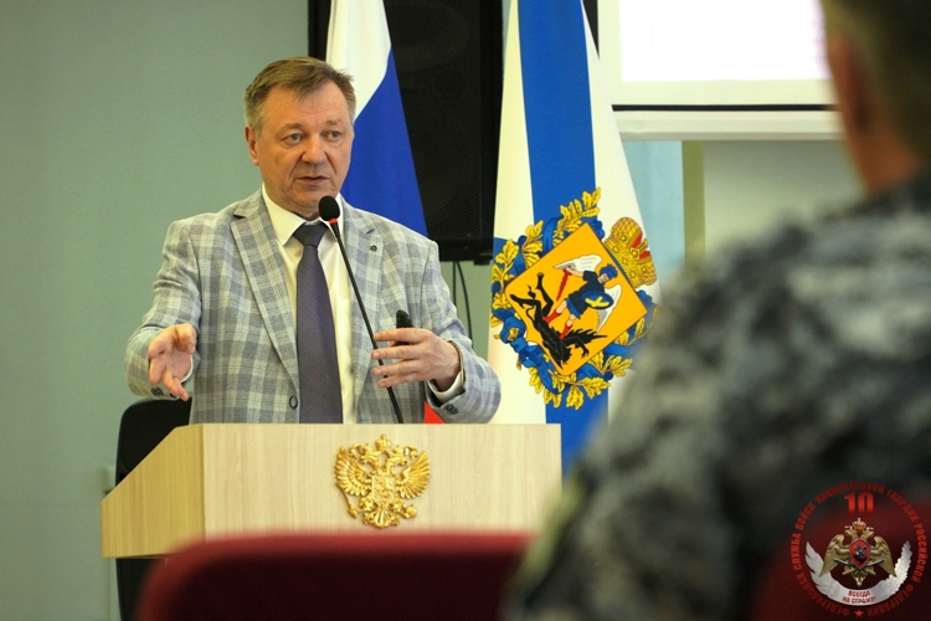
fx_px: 4073
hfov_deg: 13.0
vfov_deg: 8.7
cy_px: 310
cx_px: 466
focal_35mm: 158
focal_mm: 105
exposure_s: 1/200
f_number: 4
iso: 2000
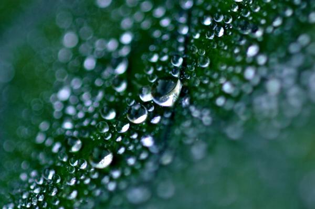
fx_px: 1377
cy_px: 104
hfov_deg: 13.1
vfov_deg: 8.7
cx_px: 158
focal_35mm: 158
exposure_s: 1/250
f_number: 4.5
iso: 400
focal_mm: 105
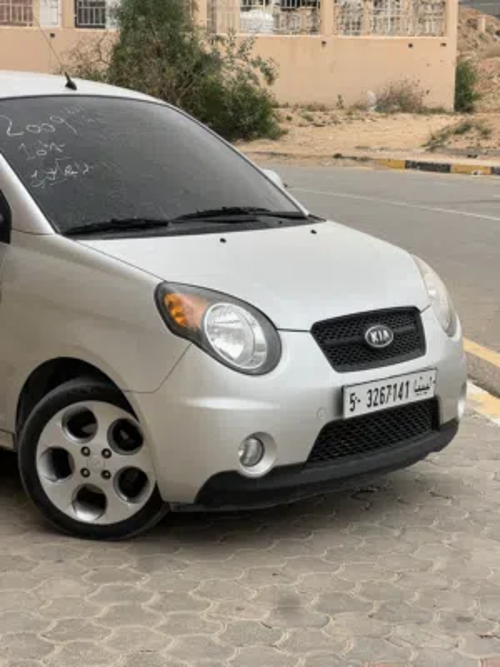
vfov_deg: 25.3
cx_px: 250
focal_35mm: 77
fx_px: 1483
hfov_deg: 19.1
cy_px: 334
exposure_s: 1/713
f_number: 2.8
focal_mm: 9
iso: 32
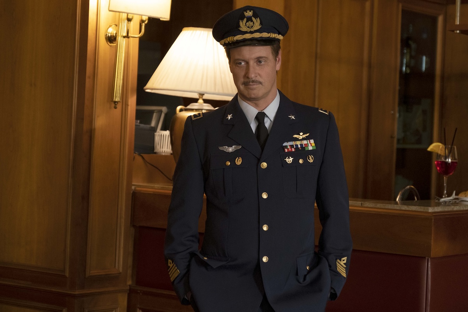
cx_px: 234
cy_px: 156
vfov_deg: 16.5
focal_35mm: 83
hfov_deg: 24.5
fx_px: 1079
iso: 2500
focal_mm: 55
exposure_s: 1/125
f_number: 2.8
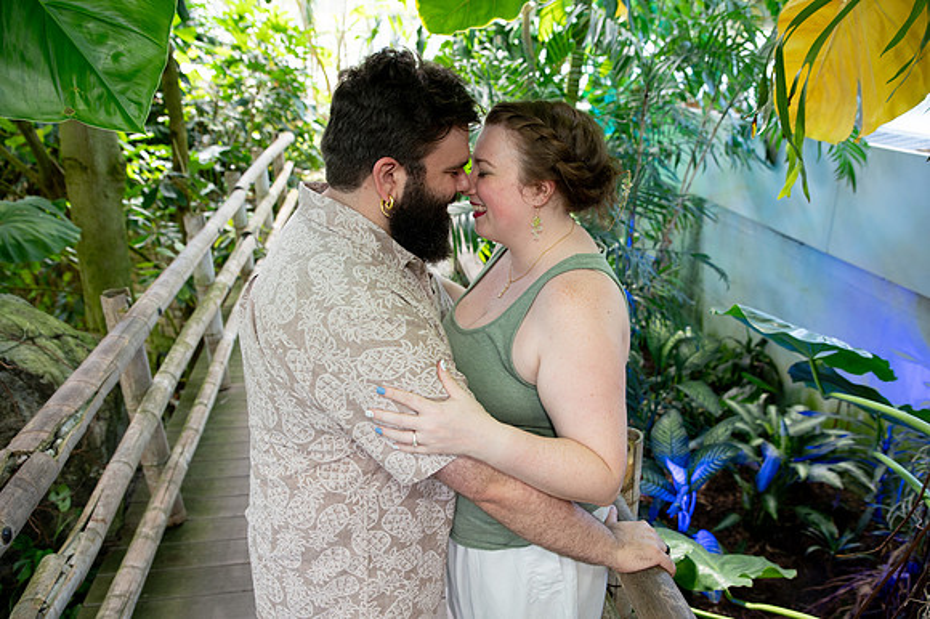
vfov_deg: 47.2
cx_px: 491
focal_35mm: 27
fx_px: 709
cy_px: 327
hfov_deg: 66.5
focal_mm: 26
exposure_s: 1/125
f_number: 3.2
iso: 800
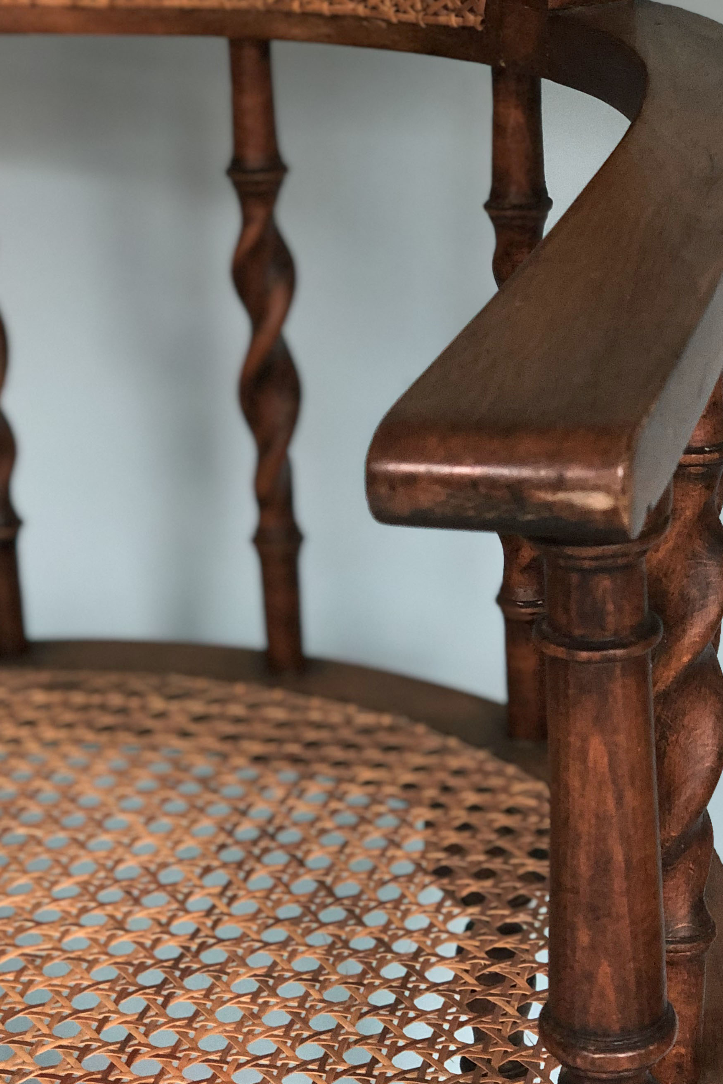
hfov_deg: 16.5
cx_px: 397
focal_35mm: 83
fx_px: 2500
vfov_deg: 24.3
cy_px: 730
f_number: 2.4
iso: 160
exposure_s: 1/20
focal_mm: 6
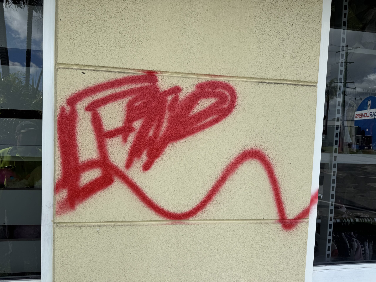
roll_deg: -0.4
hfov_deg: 71.6
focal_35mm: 24
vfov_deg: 56.8
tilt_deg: -10.4
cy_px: 141
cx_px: 188
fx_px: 261
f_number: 1.78
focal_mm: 6.76
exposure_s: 1/2105
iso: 80
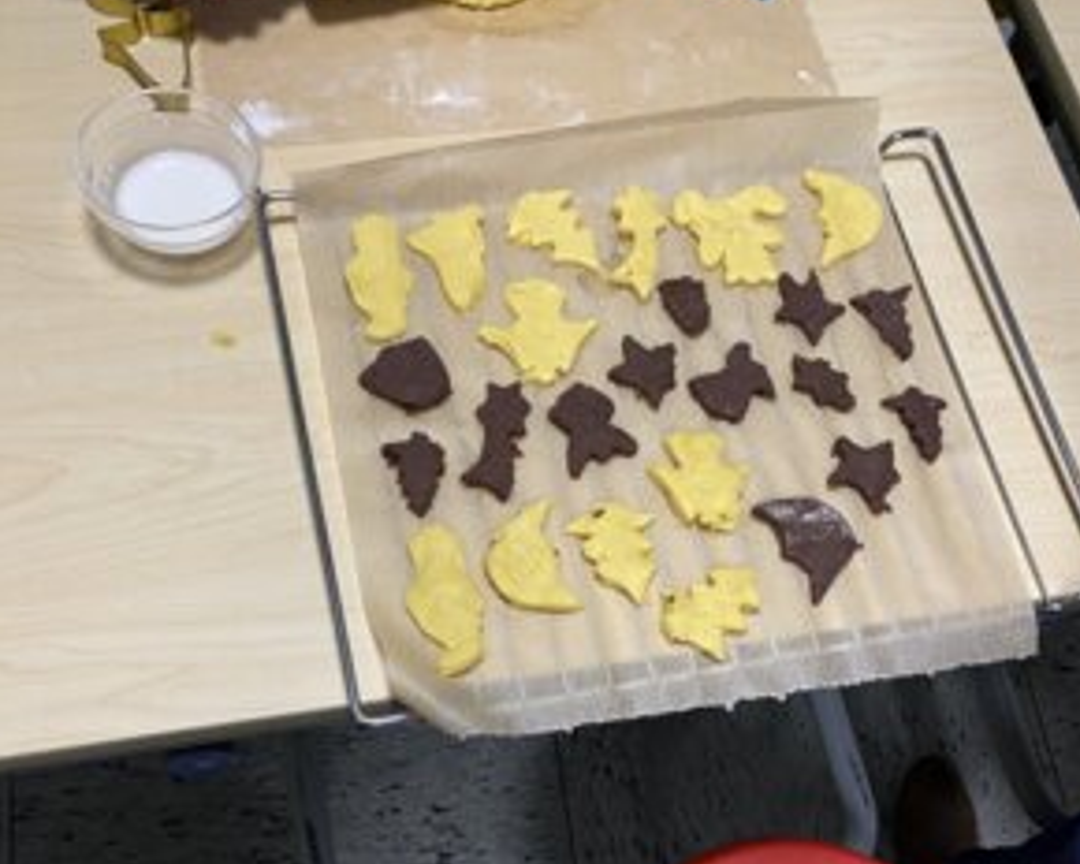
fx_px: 1119
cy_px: 693
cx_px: 547
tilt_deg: -70.5
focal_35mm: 35
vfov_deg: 40.5
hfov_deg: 51.5
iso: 125
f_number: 1.8
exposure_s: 1/50
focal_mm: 4.25
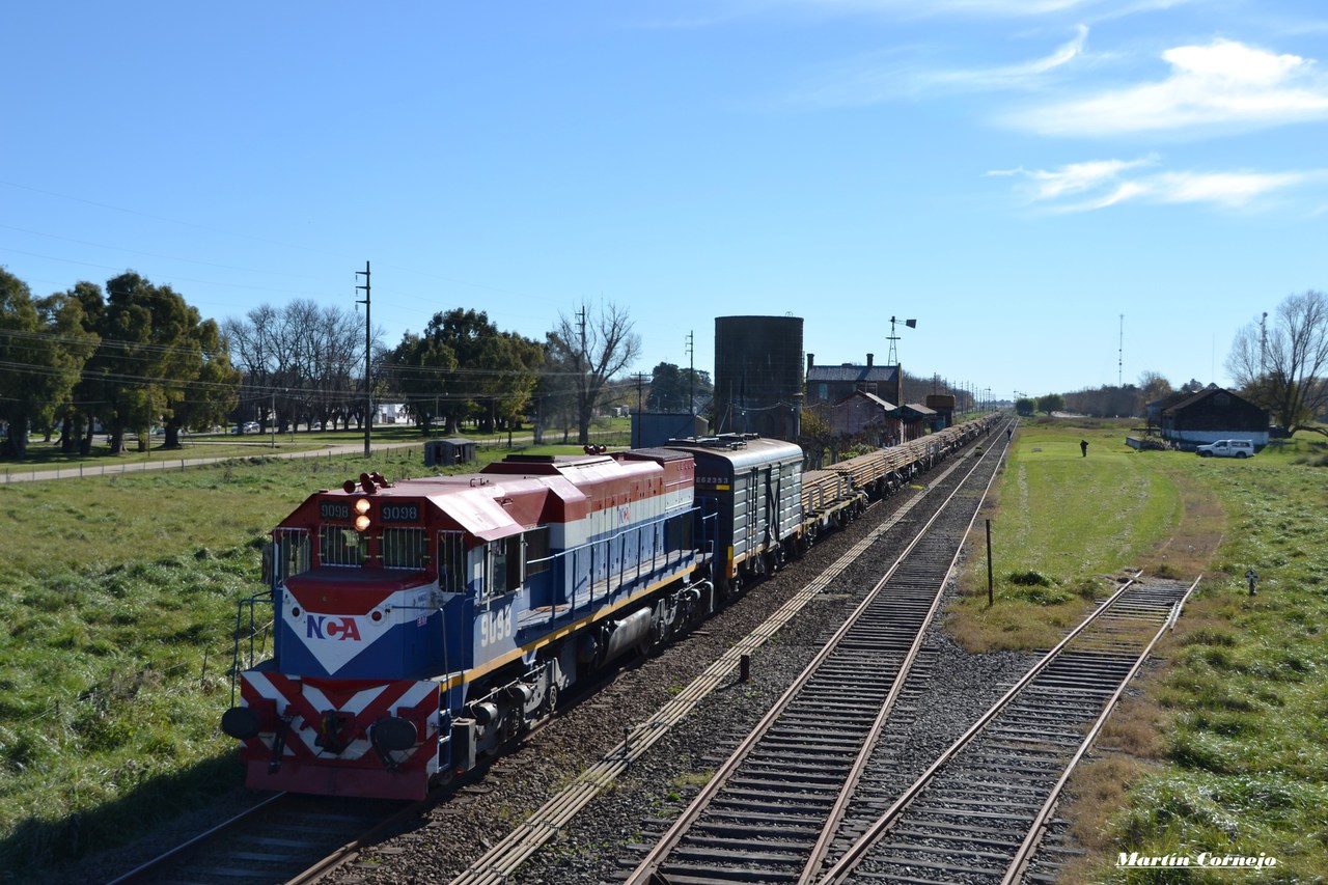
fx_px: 1604
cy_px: 442
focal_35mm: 44
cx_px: 664
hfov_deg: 45.0
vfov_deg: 30.8
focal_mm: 29
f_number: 7.1
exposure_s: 1/400
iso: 100
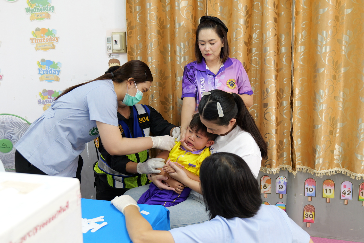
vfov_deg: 38.9
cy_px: 122
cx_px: 182
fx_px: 344
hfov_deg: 55.8
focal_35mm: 34
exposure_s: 1/50
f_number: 4.4
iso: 1250
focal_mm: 34
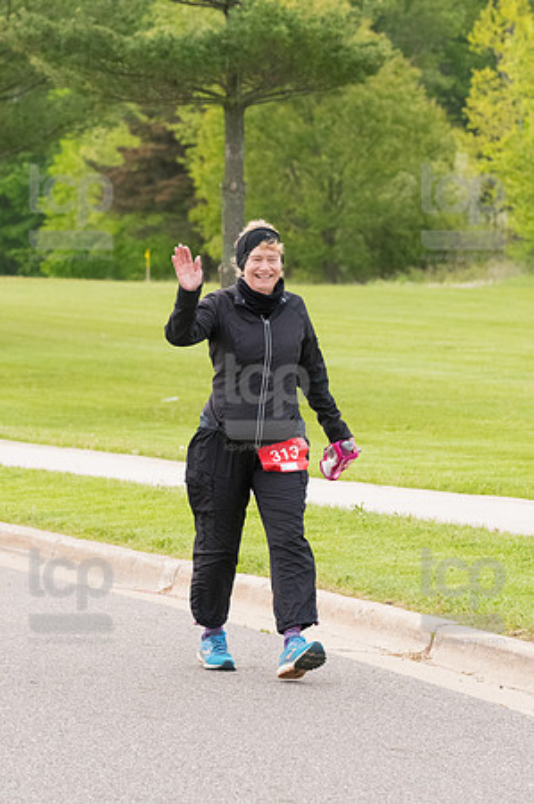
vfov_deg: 8.6
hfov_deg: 5.7
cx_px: 267
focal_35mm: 240
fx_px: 5352
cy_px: 402
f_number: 7.1
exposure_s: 1/1600
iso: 4000
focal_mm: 160
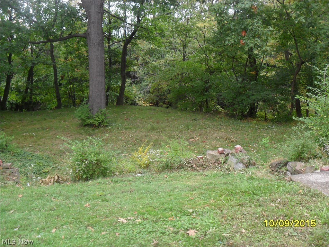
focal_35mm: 35
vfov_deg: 40.7
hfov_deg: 52.6
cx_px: 164
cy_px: 124
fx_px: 333
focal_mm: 6.3
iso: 80
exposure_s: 1/60
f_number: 3
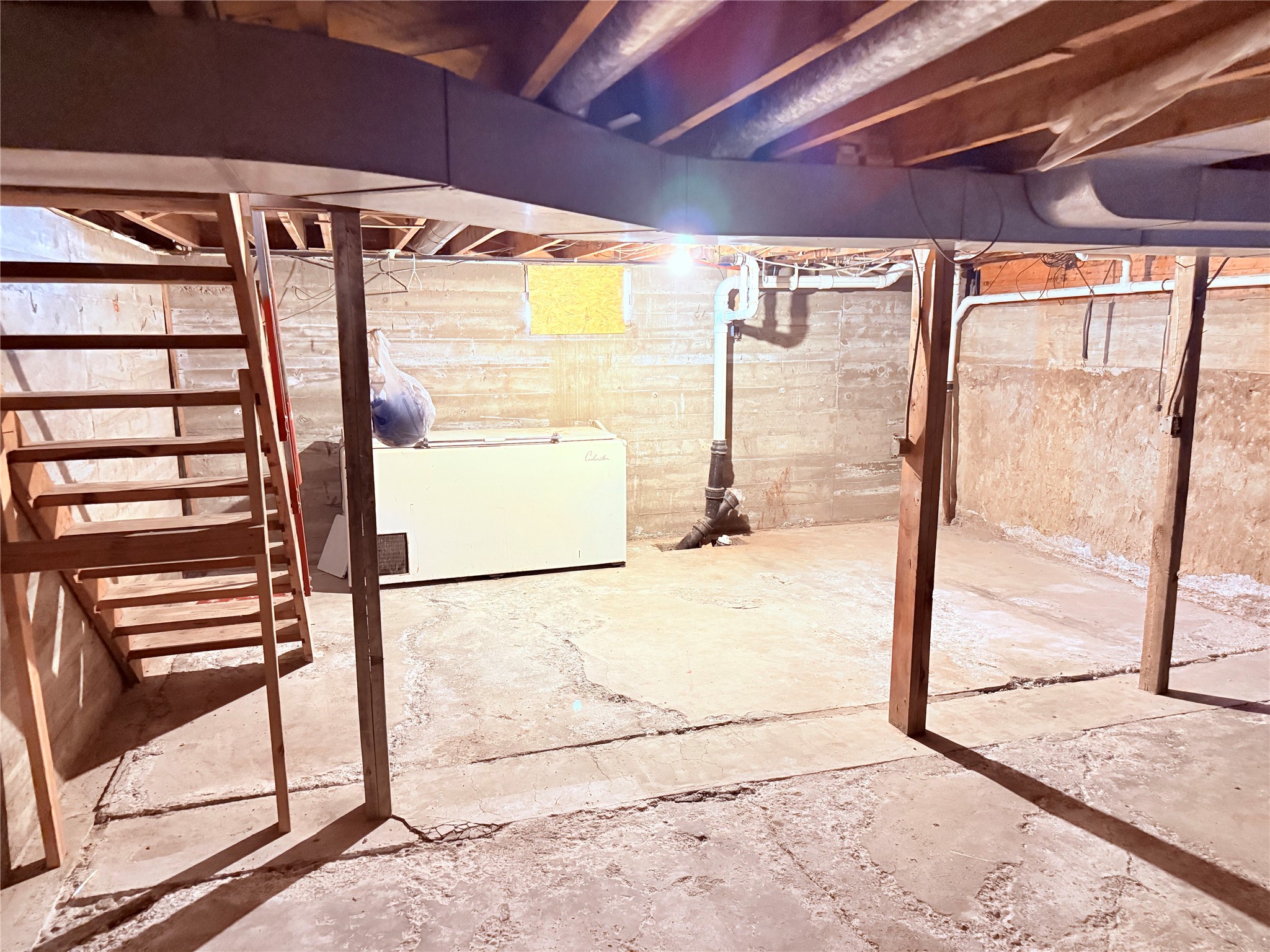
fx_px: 881
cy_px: 476
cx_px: 635
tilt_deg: -10.1
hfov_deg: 71.6
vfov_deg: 56.8
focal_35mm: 24
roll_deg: -0.3
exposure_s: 1/20
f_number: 1.78
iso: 1600
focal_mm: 6.76
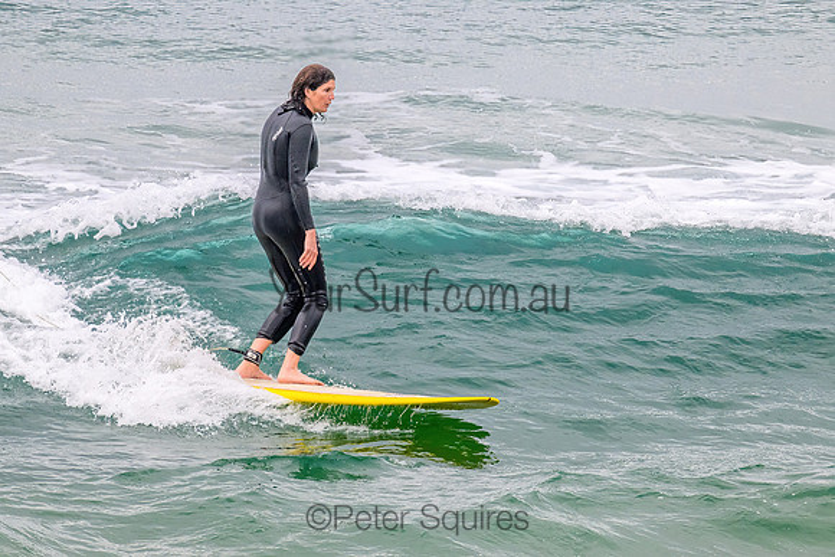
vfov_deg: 1.3
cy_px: 249
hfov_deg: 2.0
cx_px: 459
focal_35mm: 1048
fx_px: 24301
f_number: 11
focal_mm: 800
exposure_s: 1/2000
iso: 1100
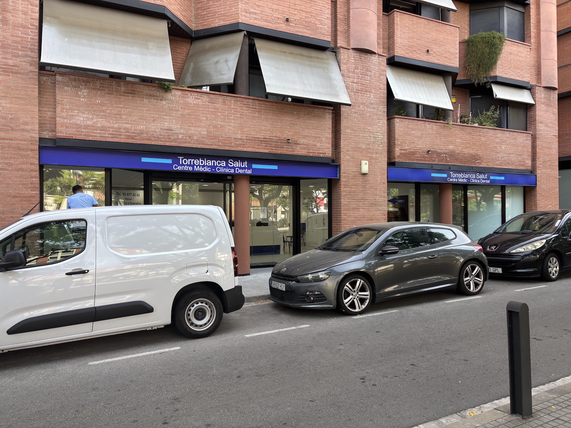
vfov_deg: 53.1
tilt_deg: +0.1
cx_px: 286
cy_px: 214
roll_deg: -0.6
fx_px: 429
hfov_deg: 67.3
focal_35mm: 26
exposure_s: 1/304
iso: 50
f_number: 1.6
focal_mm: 5.96
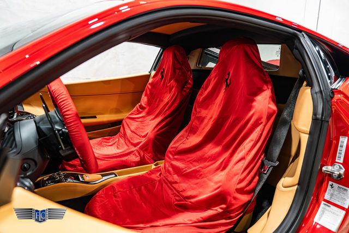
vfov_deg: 51.3
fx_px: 242
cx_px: 174
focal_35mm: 25
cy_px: 116
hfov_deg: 71.5
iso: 1600
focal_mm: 25
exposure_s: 1/20
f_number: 4
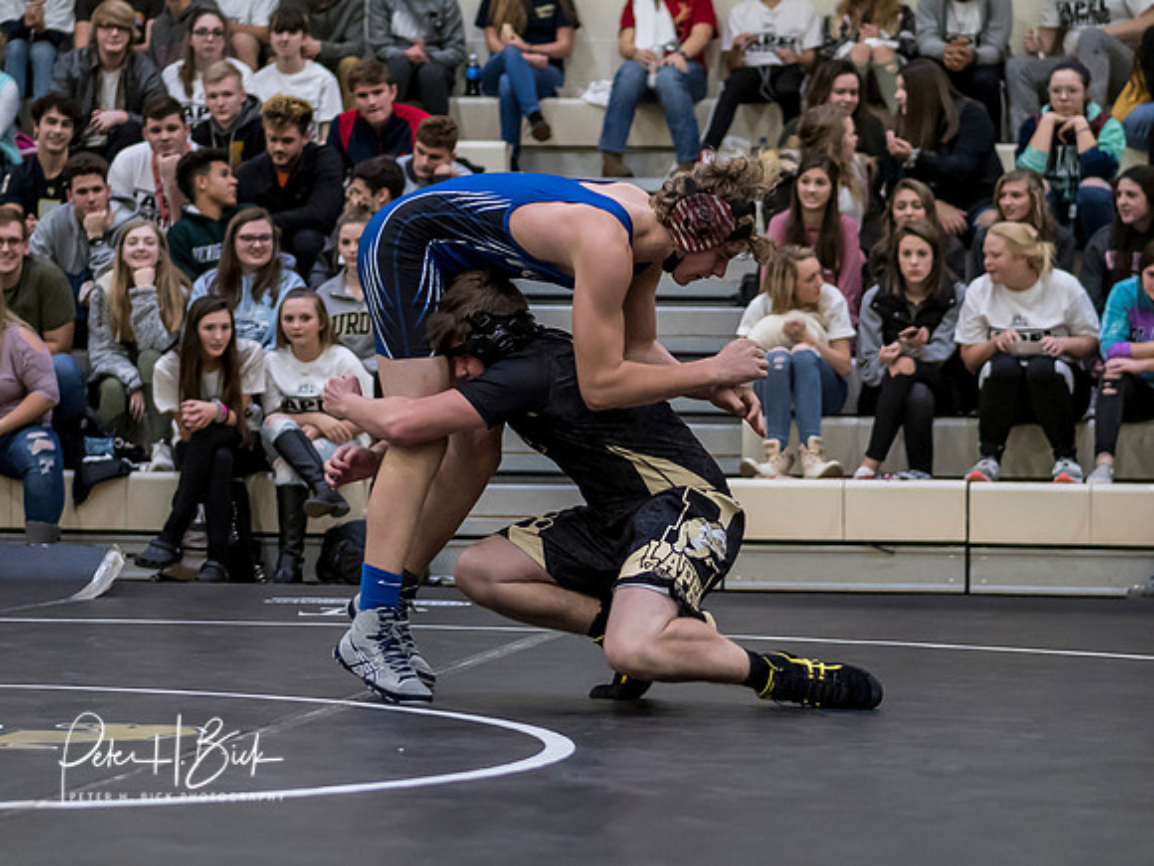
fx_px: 4409
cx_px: 575
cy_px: 387
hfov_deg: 14.9
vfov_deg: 11.2
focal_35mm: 132
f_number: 1.4
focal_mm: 45
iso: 1600
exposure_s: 1/1000
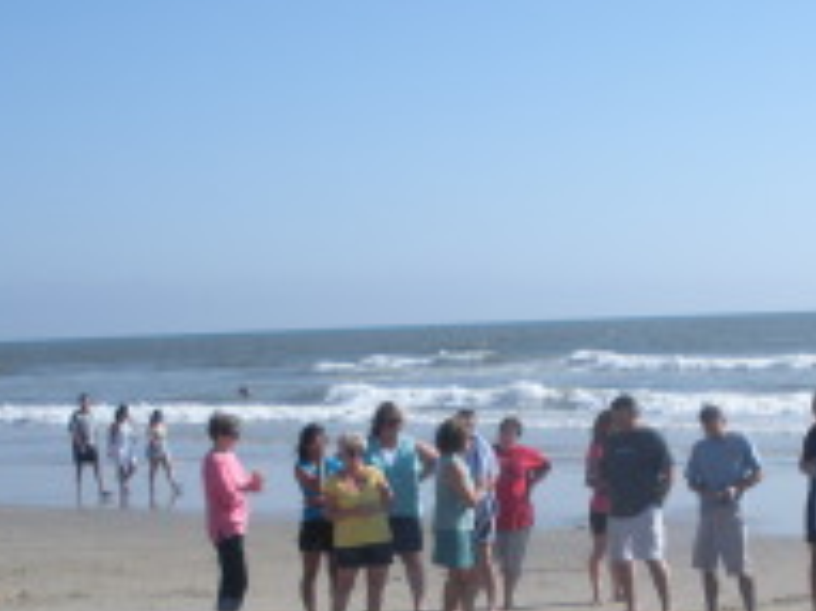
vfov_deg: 16.9
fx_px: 2026
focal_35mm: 86
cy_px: 573
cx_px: 645
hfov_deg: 22.5
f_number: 3.5
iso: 64
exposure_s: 1/833
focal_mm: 6.3
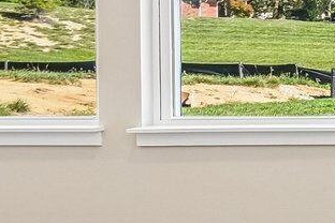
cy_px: -11
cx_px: 1010
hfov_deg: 11.3
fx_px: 977
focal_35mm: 105
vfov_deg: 12.8
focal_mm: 16
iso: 100
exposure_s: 1/20
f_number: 8
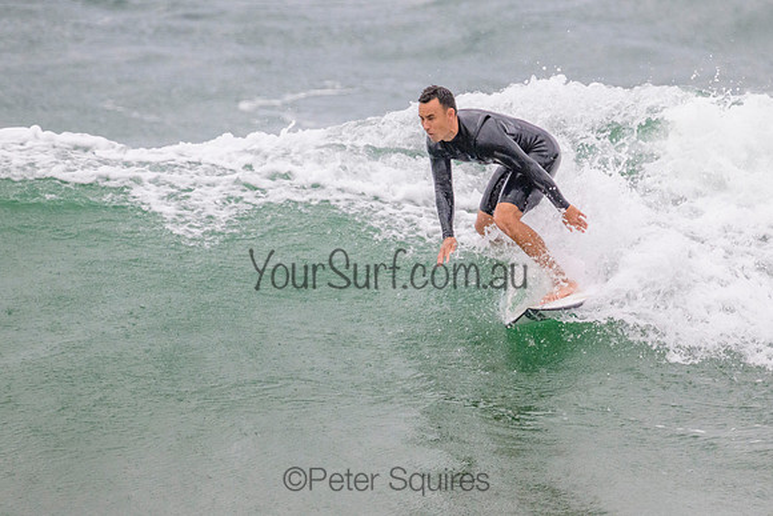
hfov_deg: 1.9
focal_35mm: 1087
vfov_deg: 1.3
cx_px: 459
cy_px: 280
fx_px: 23354
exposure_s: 1/2000
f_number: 11
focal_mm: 800
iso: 2200
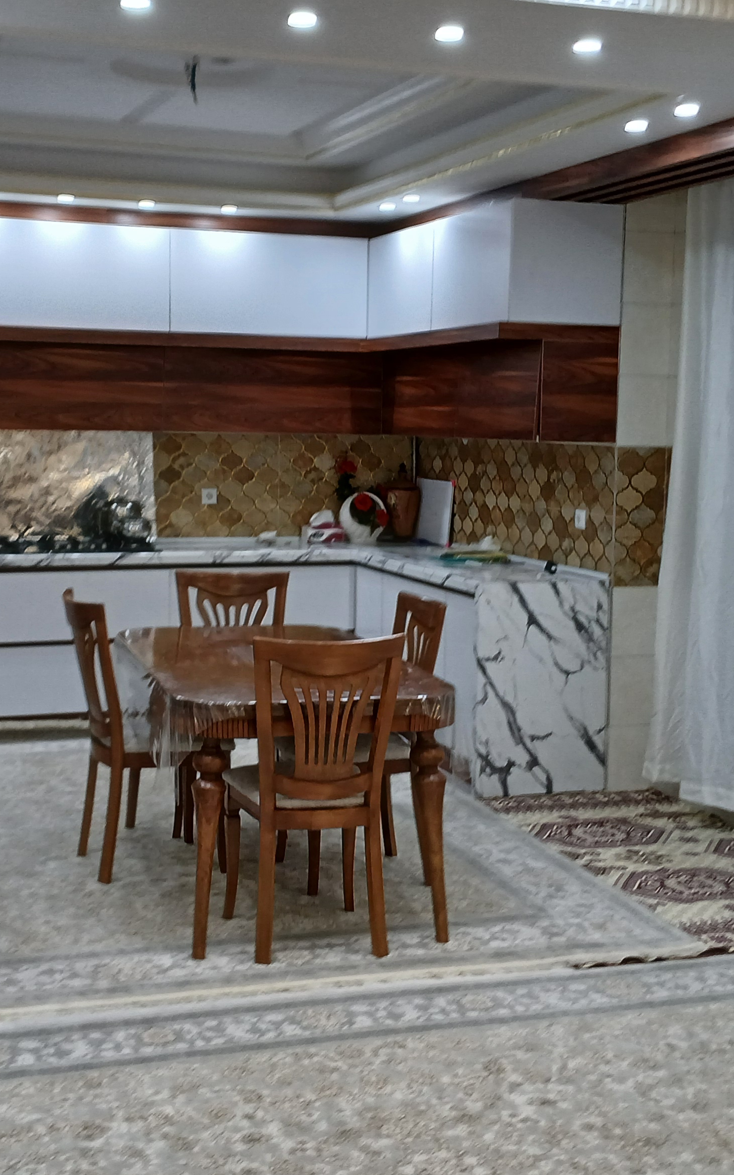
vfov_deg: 41.8
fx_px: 1537
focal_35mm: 48
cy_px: 541
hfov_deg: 26.8
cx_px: 285
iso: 80
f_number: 1.8
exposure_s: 1/50
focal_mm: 3.98
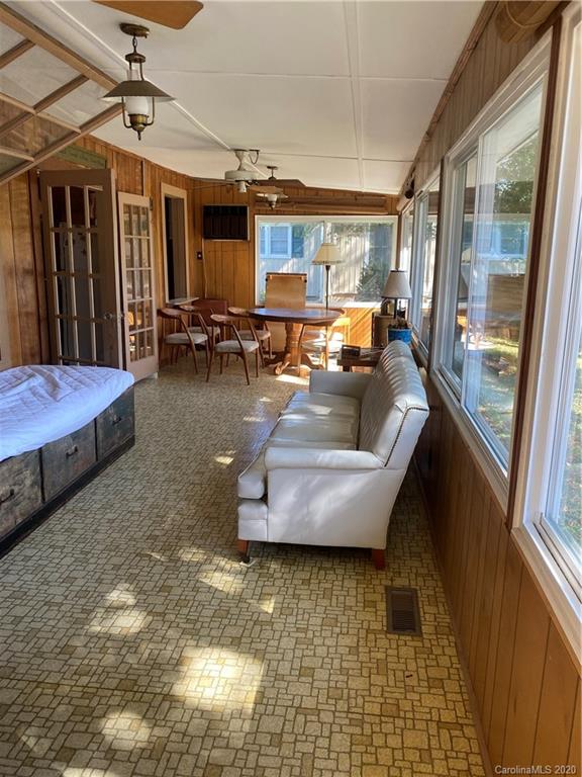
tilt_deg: -12.6
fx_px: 583
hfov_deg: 53.1
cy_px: 388
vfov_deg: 67.3
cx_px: 291
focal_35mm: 26
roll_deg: -0.8
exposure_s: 1/121
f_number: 1.8
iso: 80
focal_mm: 4.25
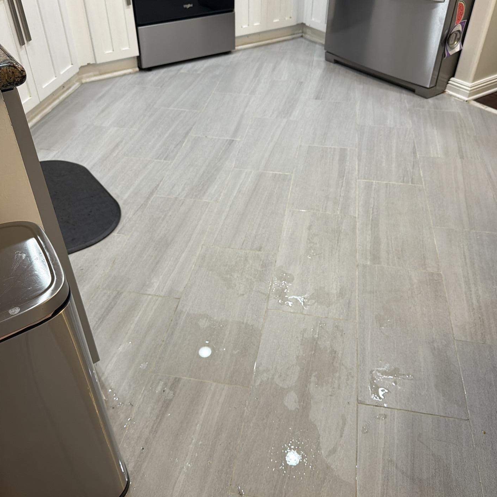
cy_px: 248
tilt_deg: -39.5
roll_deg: -0.9
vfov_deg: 55.6
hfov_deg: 55.6
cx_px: 253
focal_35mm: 29
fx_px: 471
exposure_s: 1/60
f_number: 1.78
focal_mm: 6.76
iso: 320
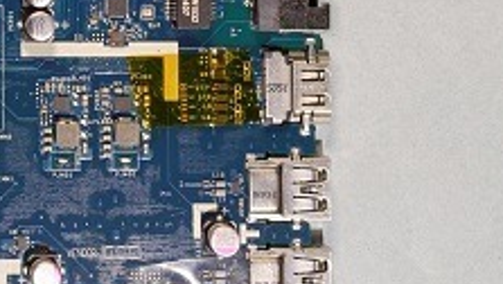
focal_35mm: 137
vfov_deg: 8.7
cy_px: -156
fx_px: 1829
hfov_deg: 14.9
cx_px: -169
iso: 100
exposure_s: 1/5
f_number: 8
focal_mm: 26
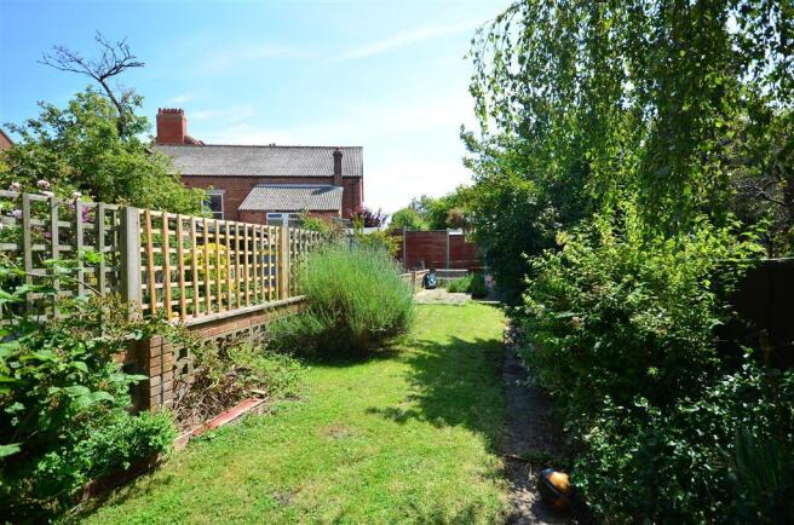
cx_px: 397
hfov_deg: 85.6
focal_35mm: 20
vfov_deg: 62.9
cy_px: 262
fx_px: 429
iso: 200
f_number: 5.6
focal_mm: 13
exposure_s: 1/500
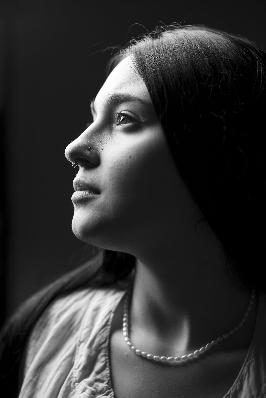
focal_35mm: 85
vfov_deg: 23.9
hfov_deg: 16.1
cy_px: 199
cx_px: 133
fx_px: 941
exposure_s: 1/200
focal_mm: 85
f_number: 2.2
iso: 400
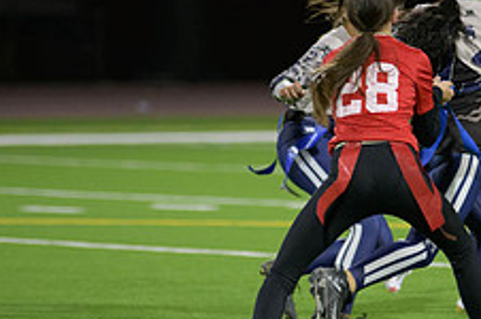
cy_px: 165
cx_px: 381
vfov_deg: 3.0
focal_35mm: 450
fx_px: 6004
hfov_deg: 4.6
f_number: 2.8
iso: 2800
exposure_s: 1/640
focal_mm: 175
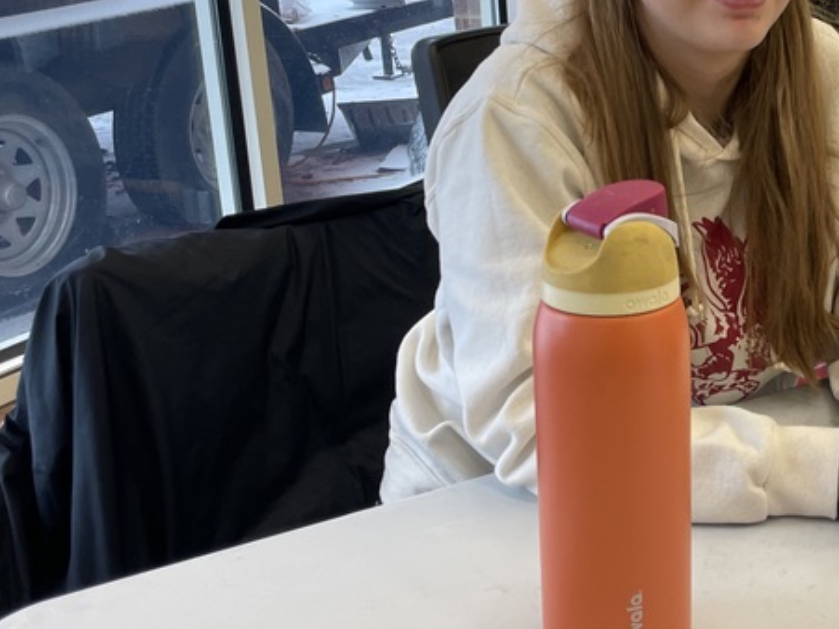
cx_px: 830
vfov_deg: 24.8
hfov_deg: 30.5
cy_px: 288
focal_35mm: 59
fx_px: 1430
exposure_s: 1/113
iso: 64
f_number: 1.6
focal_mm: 4.2
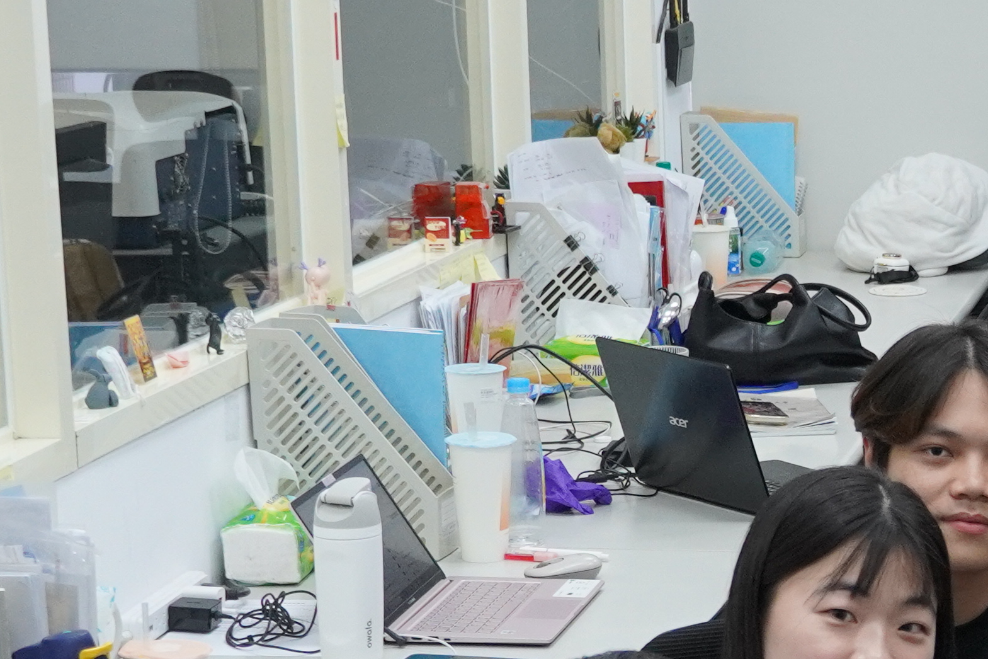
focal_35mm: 132
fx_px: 3620
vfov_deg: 10.4
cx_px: 1410
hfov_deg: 14.6
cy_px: 570
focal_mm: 23
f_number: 4
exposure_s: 1/160
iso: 1000
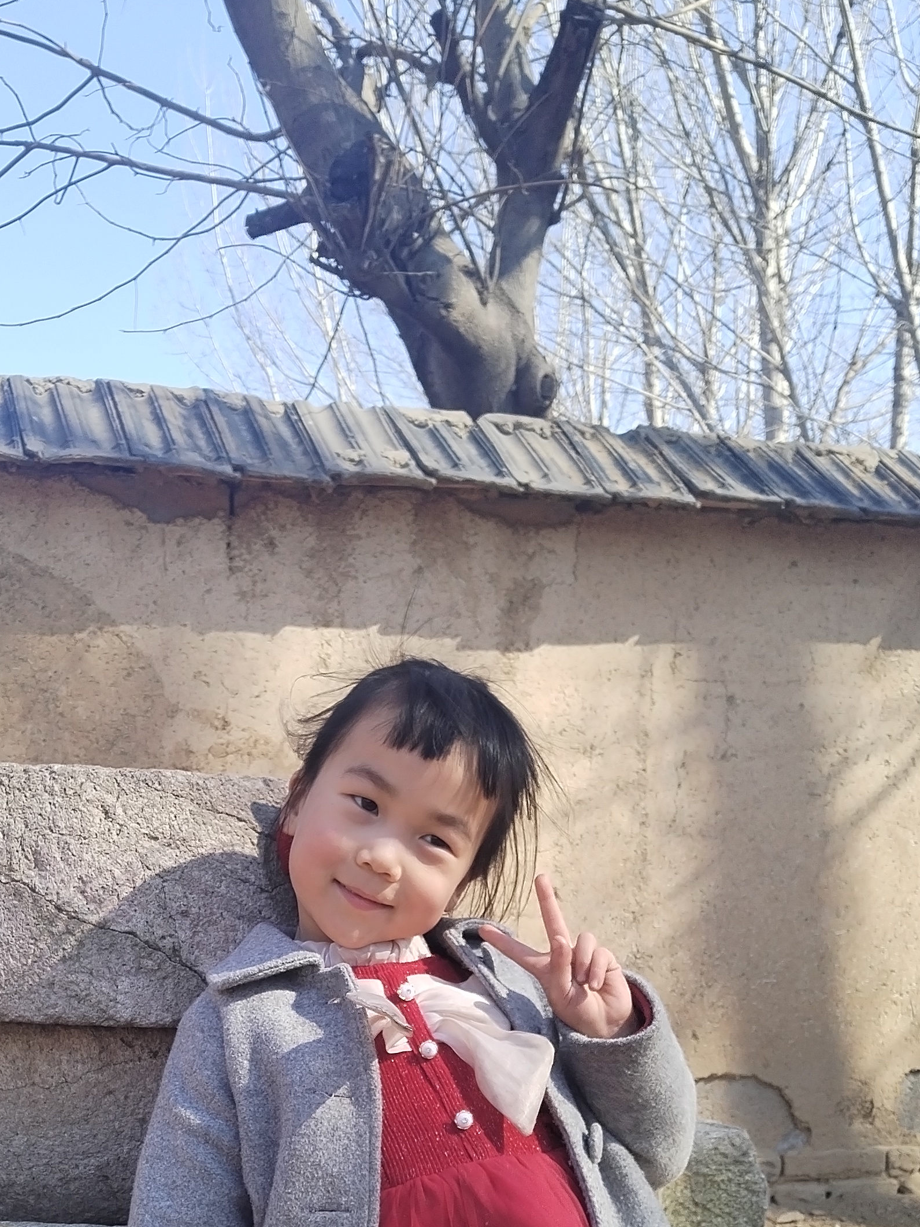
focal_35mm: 49
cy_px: 969
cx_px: 336
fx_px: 1736
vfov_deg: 37.6
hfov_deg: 29.5
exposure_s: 1/405
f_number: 1.8
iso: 100
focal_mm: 4.75
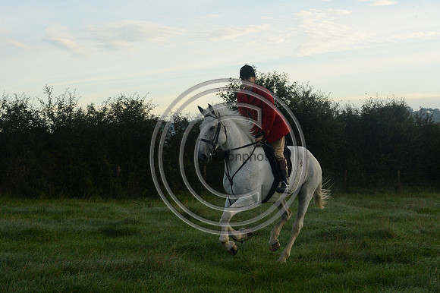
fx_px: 855
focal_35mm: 70
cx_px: 220
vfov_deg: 19.4
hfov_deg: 28.9
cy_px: 146
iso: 2500
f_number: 8
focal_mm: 70
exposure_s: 1/800
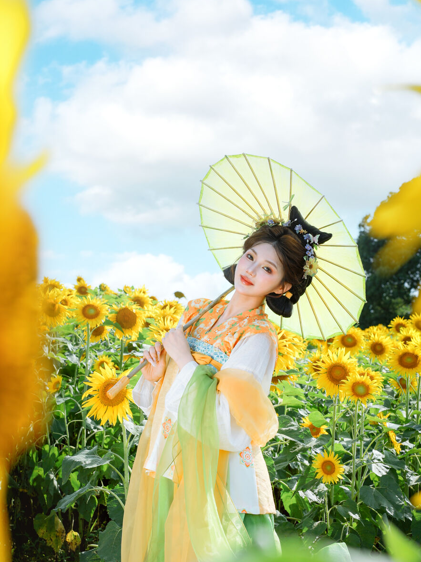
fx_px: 1168
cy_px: 328
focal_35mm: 72
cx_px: 210
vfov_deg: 27.0
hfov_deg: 20.4
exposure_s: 1/800
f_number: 5
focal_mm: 50
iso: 100
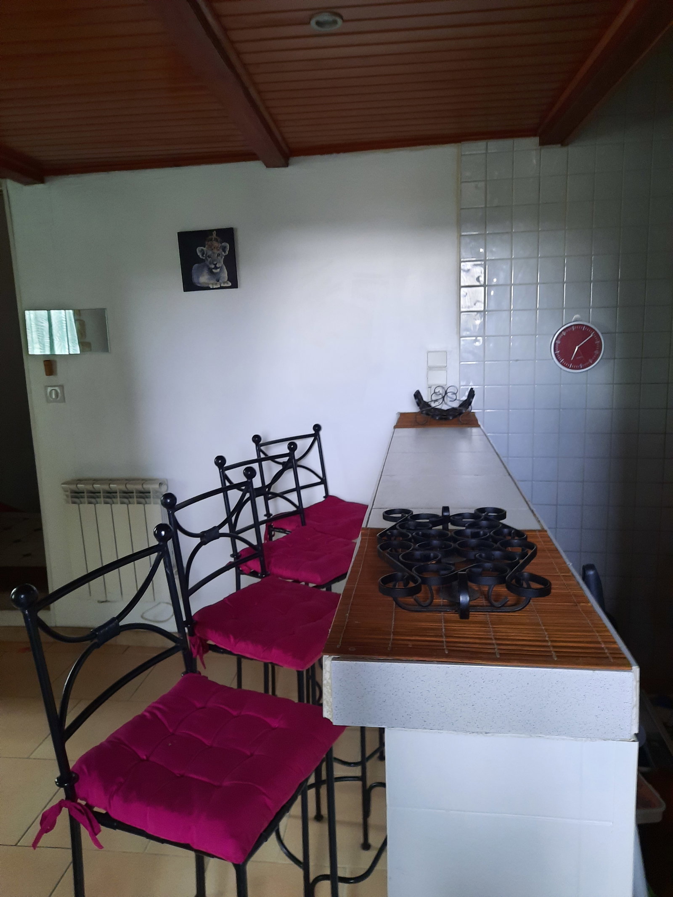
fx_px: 648
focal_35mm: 25
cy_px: 448
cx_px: 336
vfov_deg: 69.4
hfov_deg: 54.9
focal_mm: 4.6
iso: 320
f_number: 2
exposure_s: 1/25
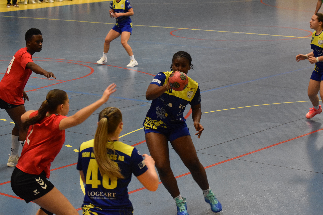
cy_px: 108
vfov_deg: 13.0
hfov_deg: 19.5
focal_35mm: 105
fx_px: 942
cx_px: 162
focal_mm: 70
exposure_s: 1/250
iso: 3200
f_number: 4.5
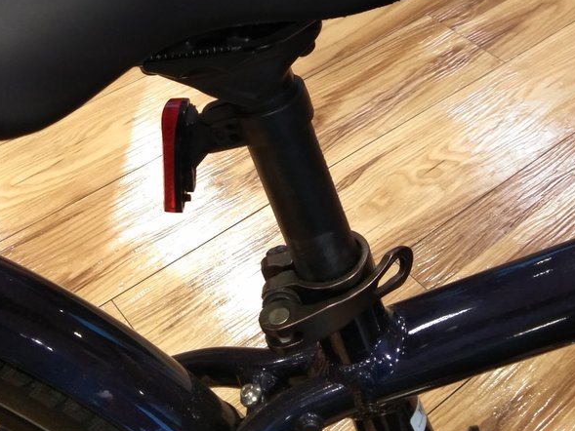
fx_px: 881
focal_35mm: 53
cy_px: 6
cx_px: 236
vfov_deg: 26.2
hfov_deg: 36.1
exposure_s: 1/33
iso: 108
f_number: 2.2
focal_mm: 3.46
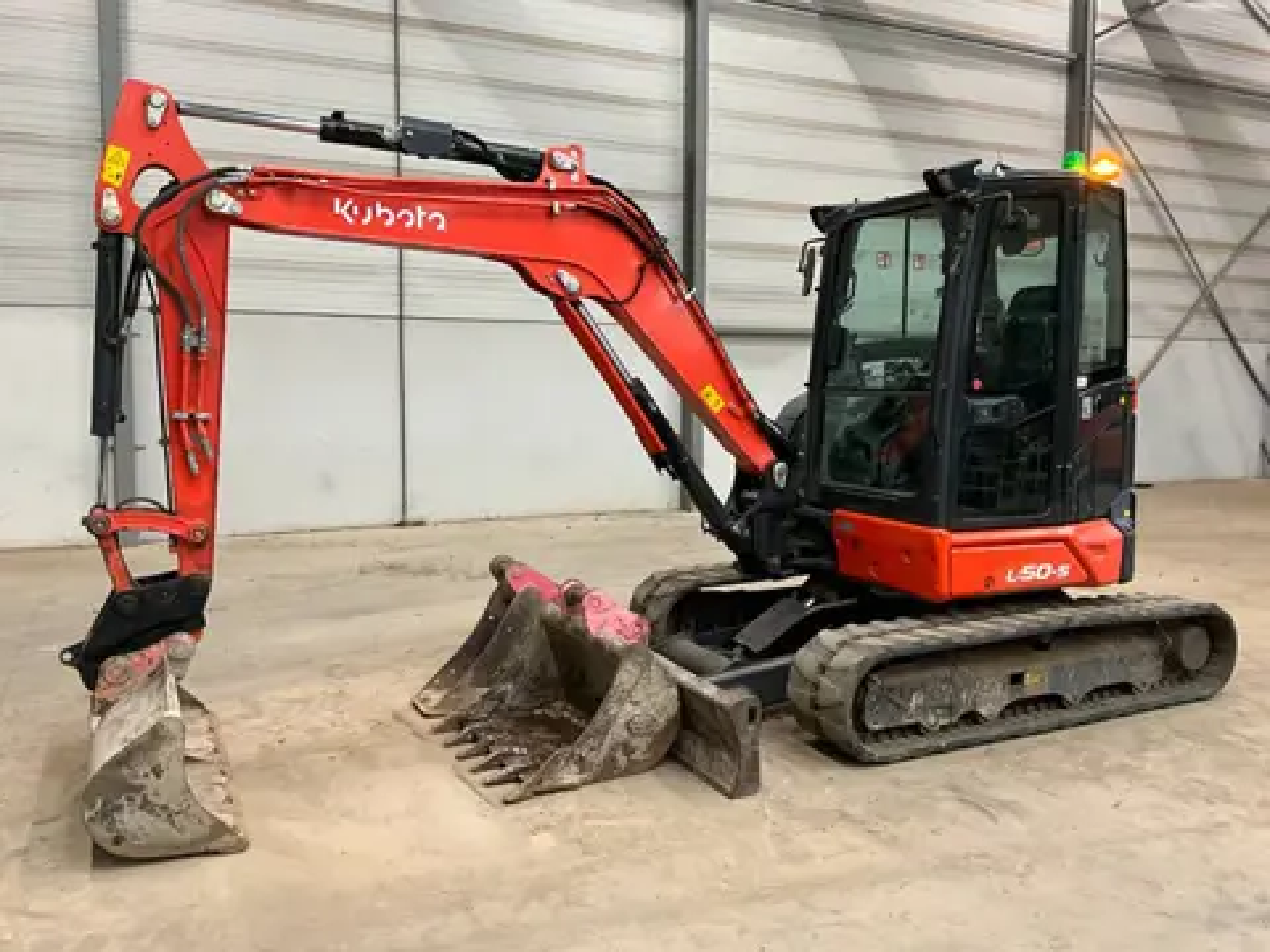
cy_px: 476
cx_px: 635
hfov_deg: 61.7
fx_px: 1064
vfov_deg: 48.2
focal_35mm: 29
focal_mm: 3
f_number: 1.8
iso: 200
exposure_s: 1/60
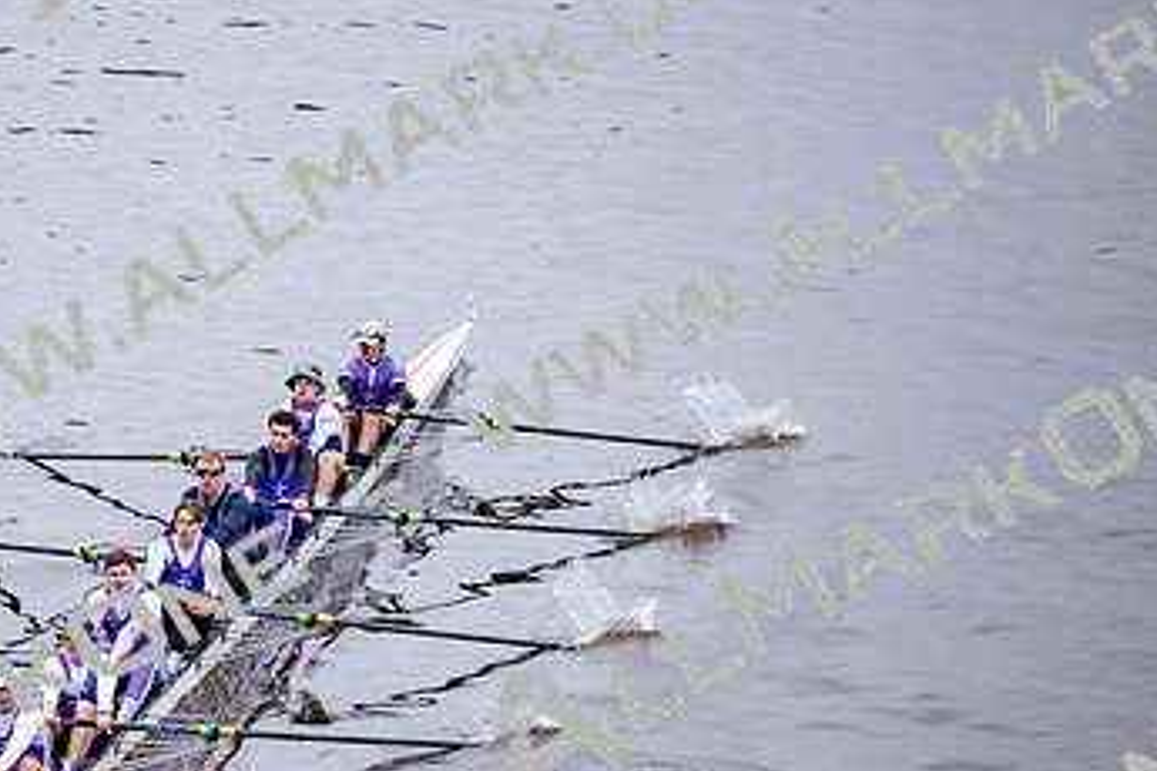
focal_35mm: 286
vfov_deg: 4.8
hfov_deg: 7.2
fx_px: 9191
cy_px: 511
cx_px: 211
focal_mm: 170
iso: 1600
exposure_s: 1/2000
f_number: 2.8
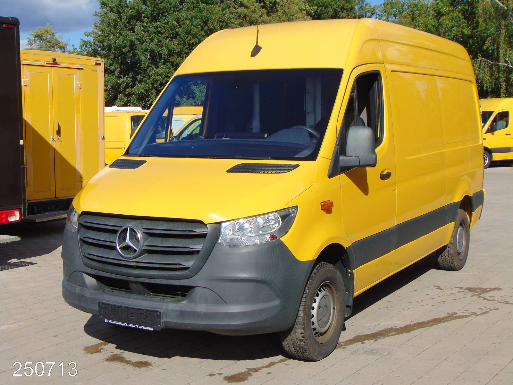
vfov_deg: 29.1
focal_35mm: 50
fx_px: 741
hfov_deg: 38.2
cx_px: 256
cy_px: 192
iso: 80
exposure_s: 1/250
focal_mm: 9
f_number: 9
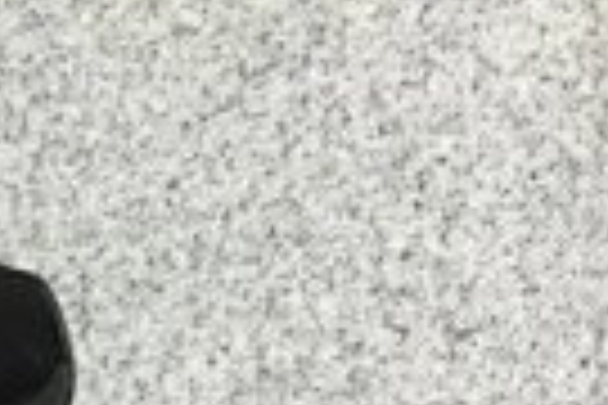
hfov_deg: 11.5
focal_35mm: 153
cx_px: -761
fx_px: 2584
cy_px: 374
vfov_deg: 8.9
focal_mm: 3.3
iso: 40
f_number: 2.4
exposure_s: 1/100
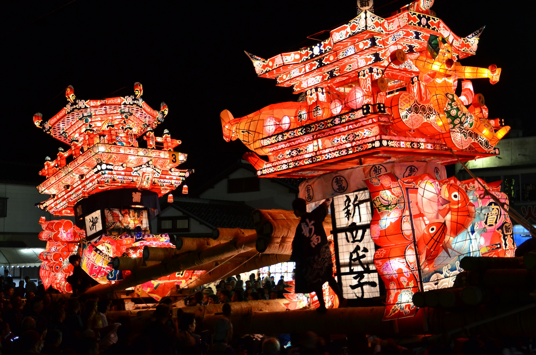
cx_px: 268
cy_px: 178
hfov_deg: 43.7
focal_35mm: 45
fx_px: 669
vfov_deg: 29.7
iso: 800
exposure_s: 1/8
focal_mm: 30
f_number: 4.2
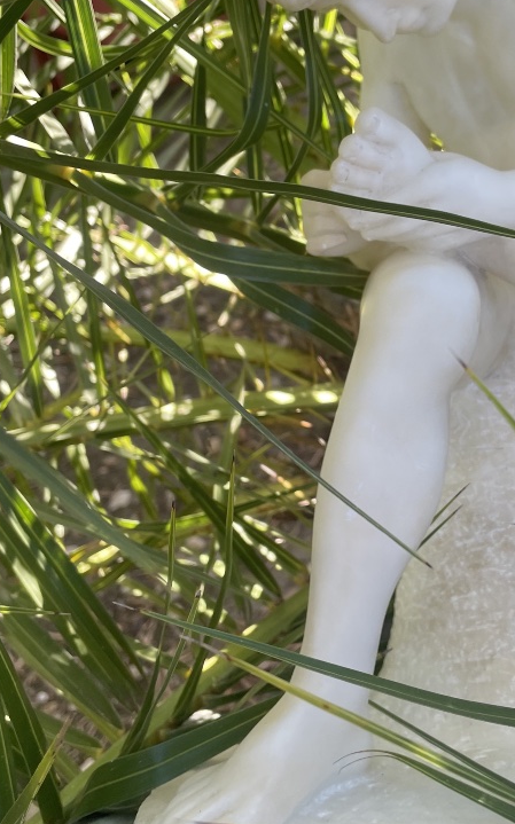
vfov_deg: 43.3
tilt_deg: -39.4
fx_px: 1034
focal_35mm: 46
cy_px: 340
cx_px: 444
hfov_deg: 27.2
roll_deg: +0.3
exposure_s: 1/159
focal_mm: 4.2
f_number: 1.6
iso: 32
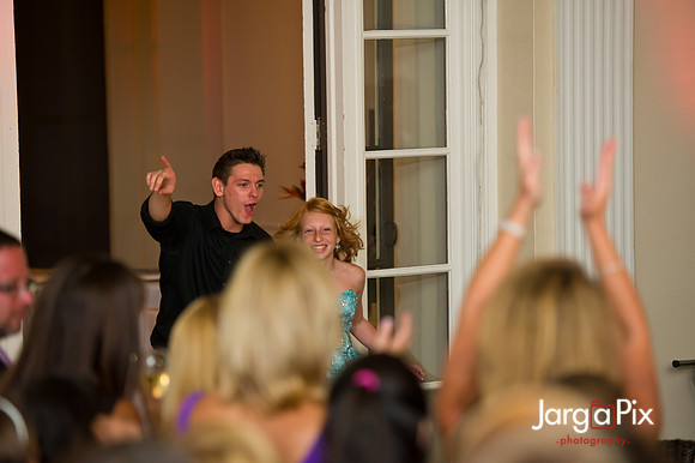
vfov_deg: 9.1
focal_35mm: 150
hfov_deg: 13.7
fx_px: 2894
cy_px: 232
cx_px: 348
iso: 1600
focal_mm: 150
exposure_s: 1/125
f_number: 3.2
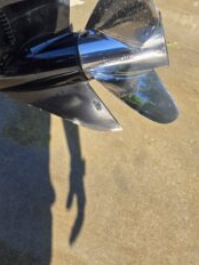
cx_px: 54
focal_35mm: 37
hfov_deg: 37.9
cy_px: 85
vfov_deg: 49.1
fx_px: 284
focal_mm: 5.4
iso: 25
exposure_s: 1/624
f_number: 1.8
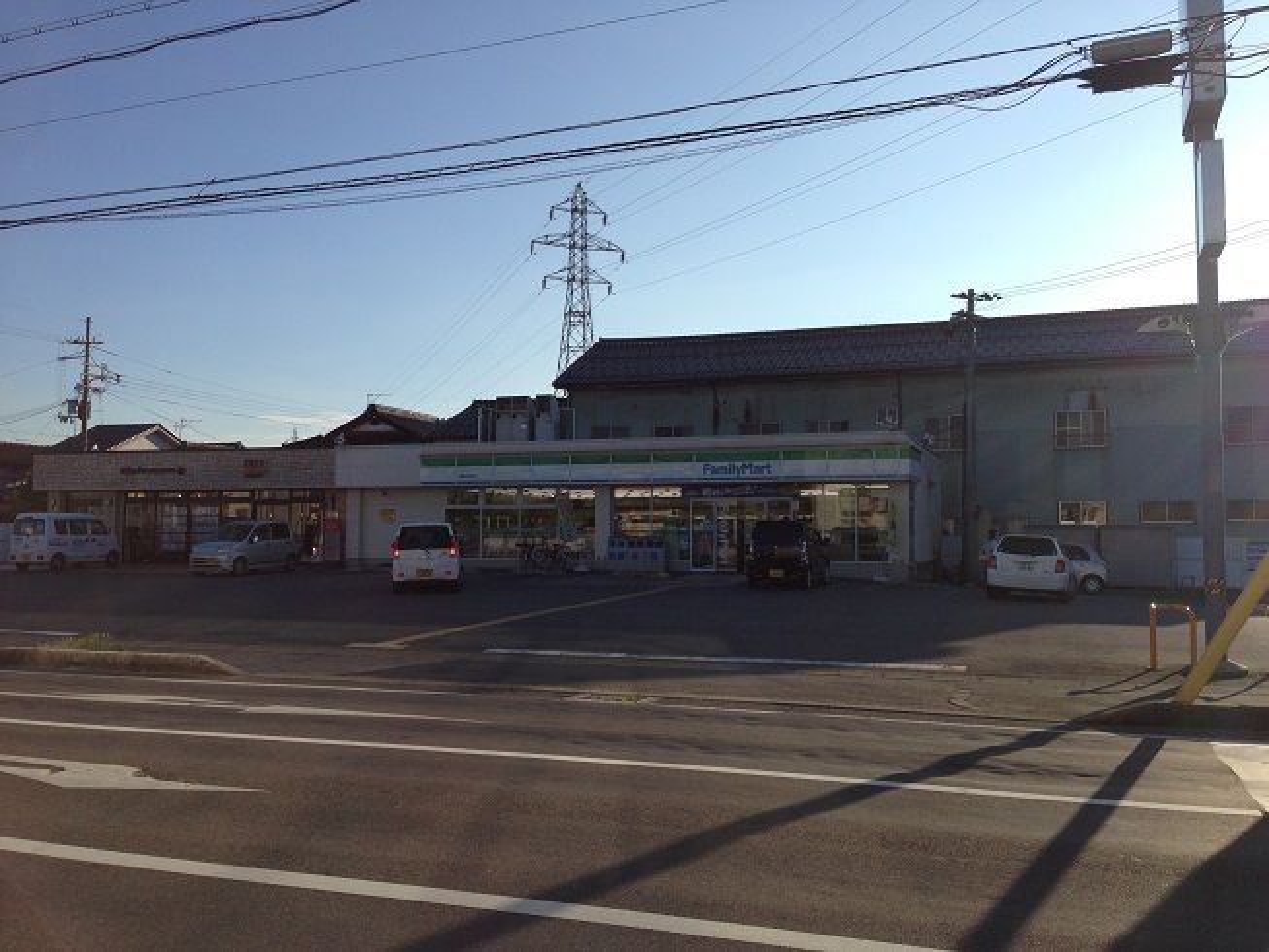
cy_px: 476
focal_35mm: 33
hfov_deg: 55.3
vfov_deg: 43.0
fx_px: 1210
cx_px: 634
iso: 50
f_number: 2.4
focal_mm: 4.13
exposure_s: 1/1748
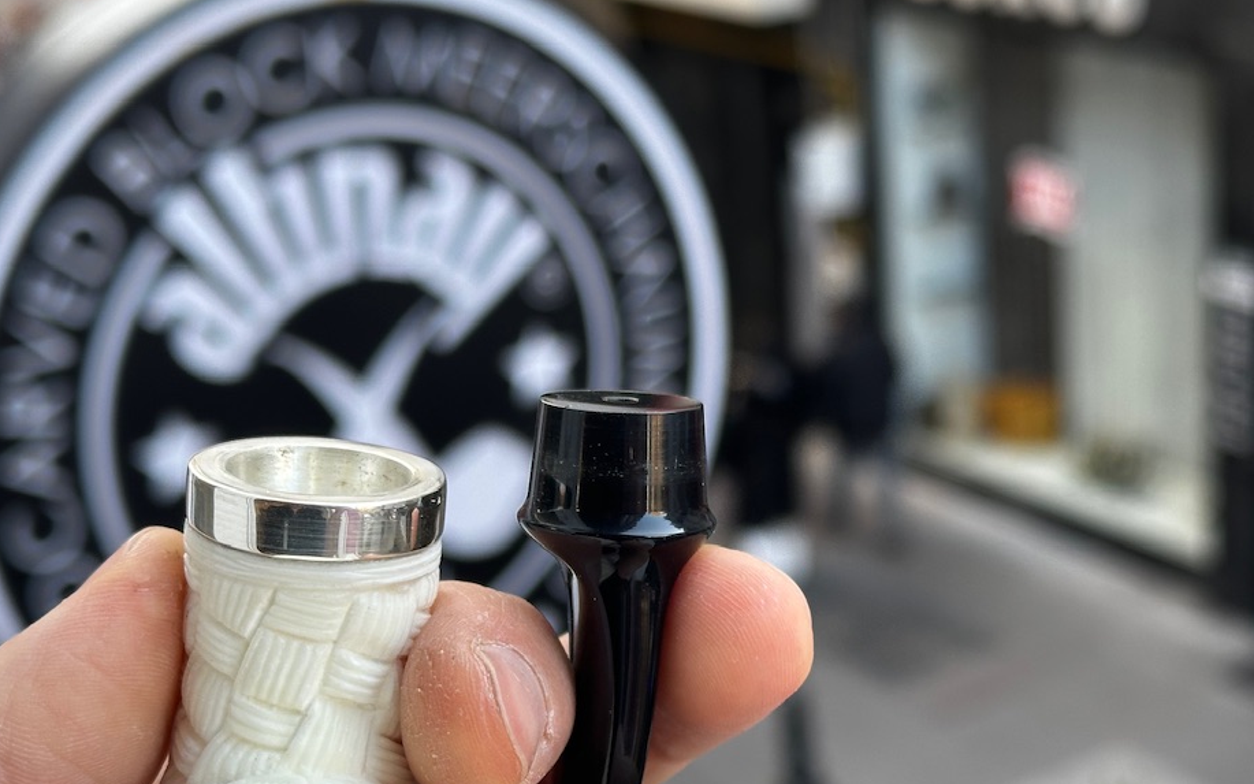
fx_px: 2426
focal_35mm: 71
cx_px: 740
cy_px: 540
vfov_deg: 18.3
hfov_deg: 28.9
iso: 64
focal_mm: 6.86
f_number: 1.78
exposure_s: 1/135
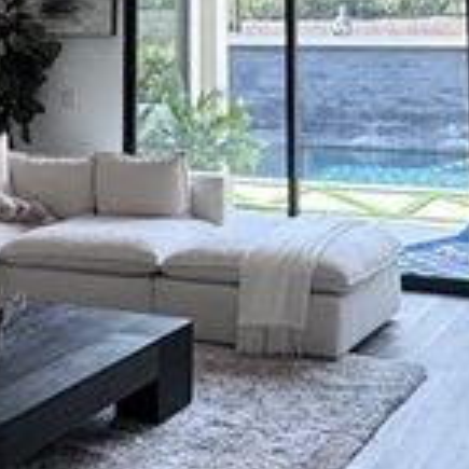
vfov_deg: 21.5
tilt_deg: +7.8
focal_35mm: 73
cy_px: -137
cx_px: 223
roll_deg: +1.0
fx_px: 1119
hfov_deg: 23.7
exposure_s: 1/120
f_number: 2.2
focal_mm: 2.22
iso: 64
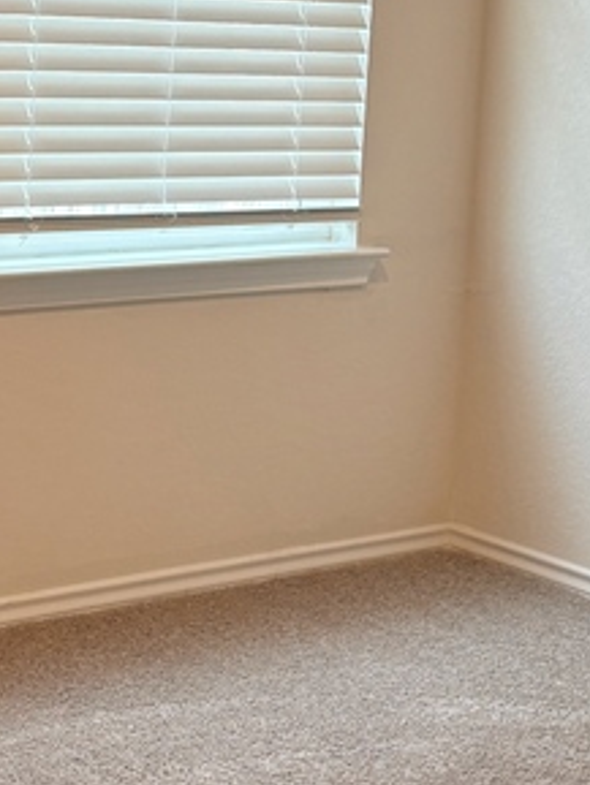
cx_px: 381
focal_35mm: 97
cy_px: 177
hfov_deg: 15.2
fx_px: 2203
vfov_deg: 20.0
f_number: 1.6
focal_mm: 5.96
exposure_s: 1/60
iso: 100
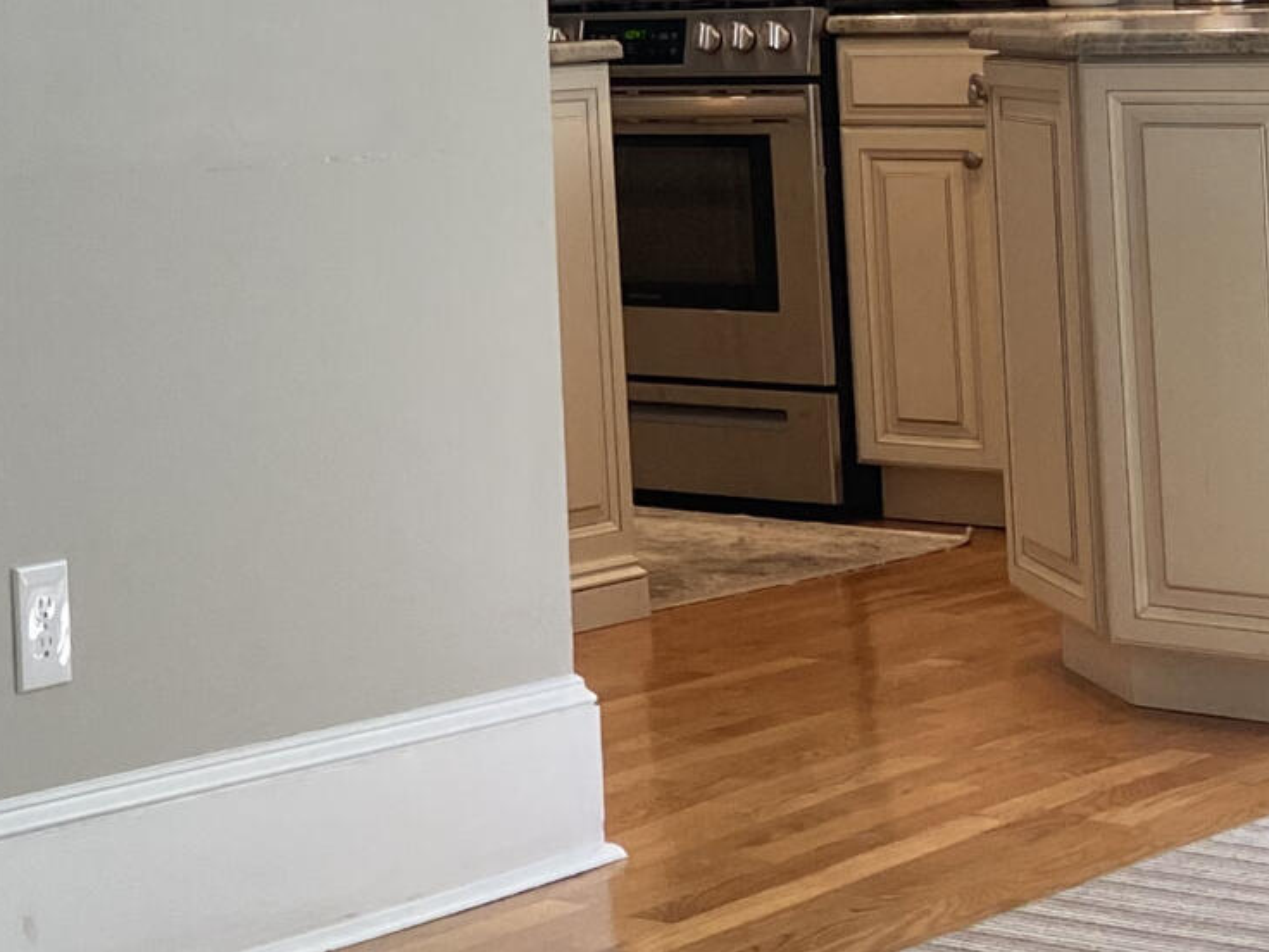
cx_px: -293
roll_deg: +1.5
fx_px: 3886
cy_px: -116
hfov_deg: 17.6
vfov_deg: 13.7
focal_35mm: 106
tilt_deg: +0.5
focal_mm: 4.25
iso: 125
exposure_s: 1/120
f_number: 1.8
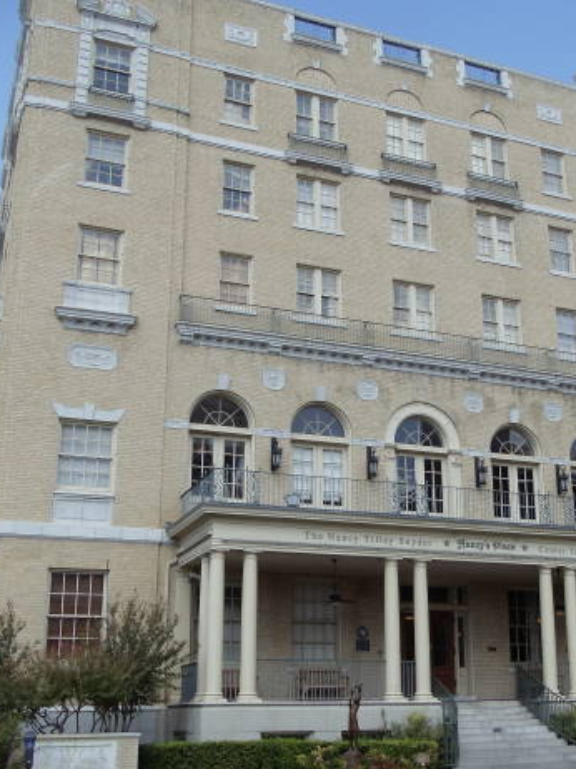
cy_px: 439
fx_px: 1355
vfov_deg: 31.7
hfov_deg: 23.9
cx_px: 376
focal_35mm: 61
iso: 80
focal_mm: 6
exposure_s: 1/125
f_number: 7.1
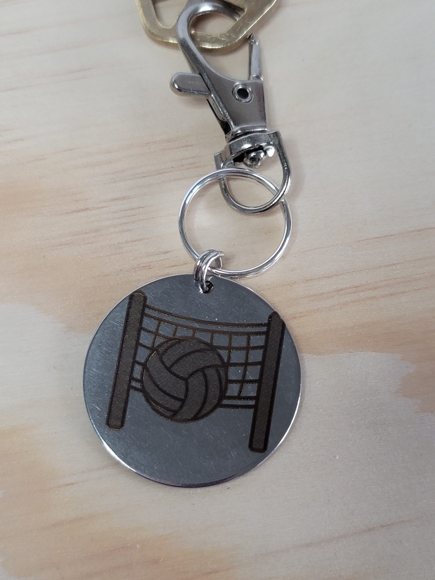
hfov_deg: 54.9
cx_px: 218
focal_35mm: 25
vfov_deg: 69.4
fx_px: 419
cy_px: 290
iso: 125
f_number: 1.8
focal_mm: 7
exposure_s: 1/120
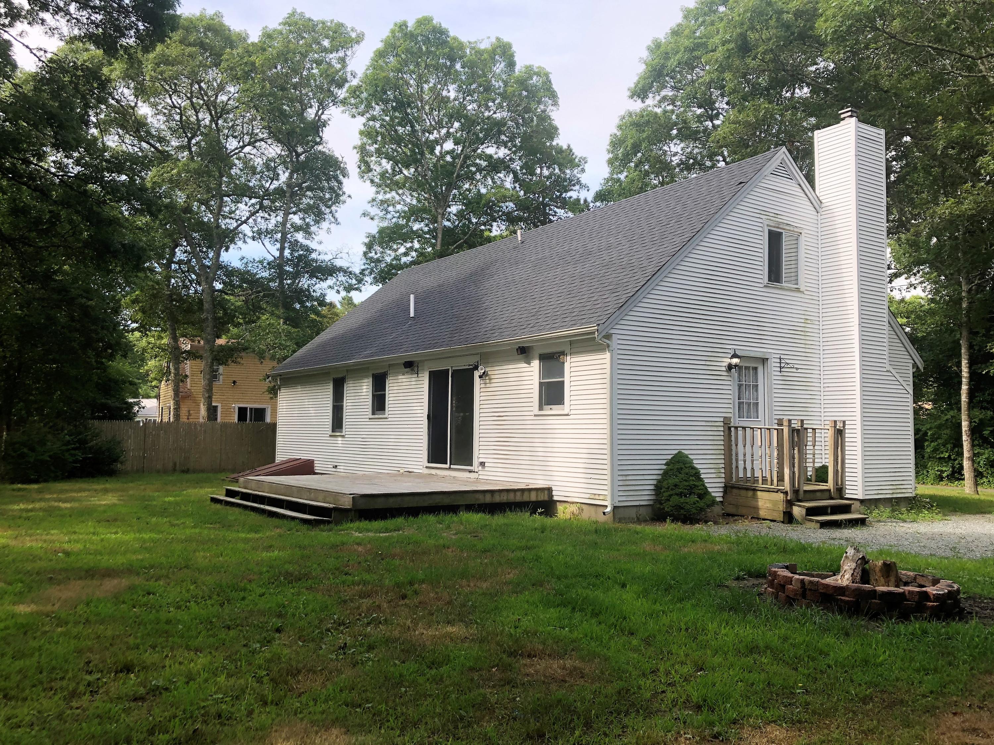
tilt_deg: +4.9
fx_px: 804
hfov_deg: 63.4
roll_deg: +0.7
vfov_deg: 49.7
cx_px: 497
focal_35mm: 28
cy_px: 372
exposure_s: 1/500
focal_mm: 3.99
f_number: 1.8
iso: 20
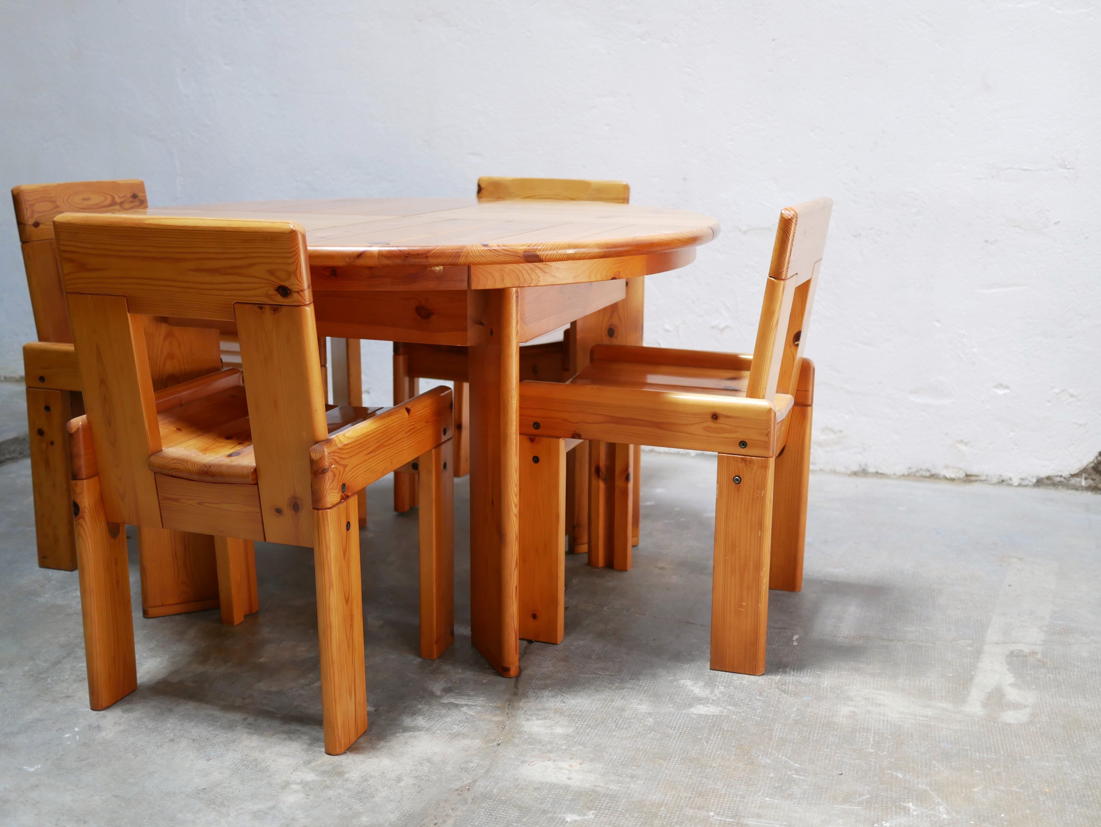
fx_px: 1273
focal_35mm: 40
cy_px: 414
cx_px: 550
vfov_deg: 36.0
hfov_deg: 46.8
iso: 640
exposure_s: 1/60
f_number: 1.7
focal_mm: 20
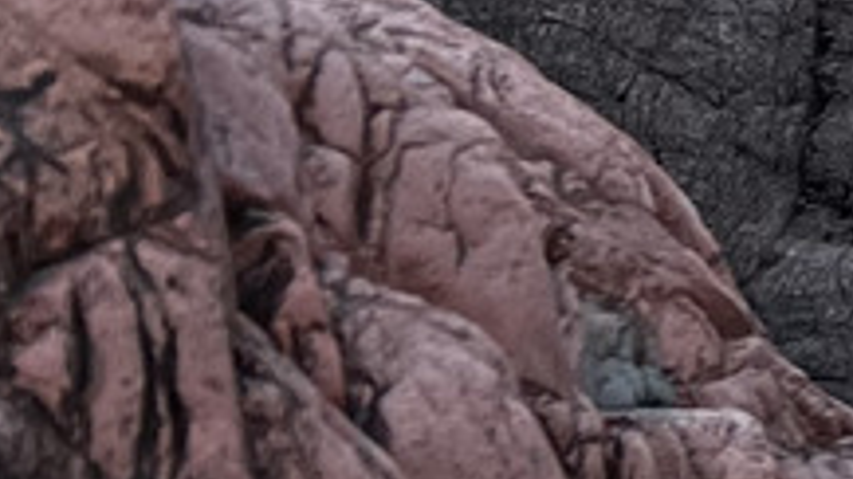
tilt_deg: -5.5
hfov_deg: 7.9
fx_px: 4727
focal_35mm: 209
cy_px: -12
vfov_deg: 5.8
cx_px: 3031
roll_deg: -3.8
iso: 50
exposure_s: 1/1934
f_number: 1.5
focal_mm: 5.7
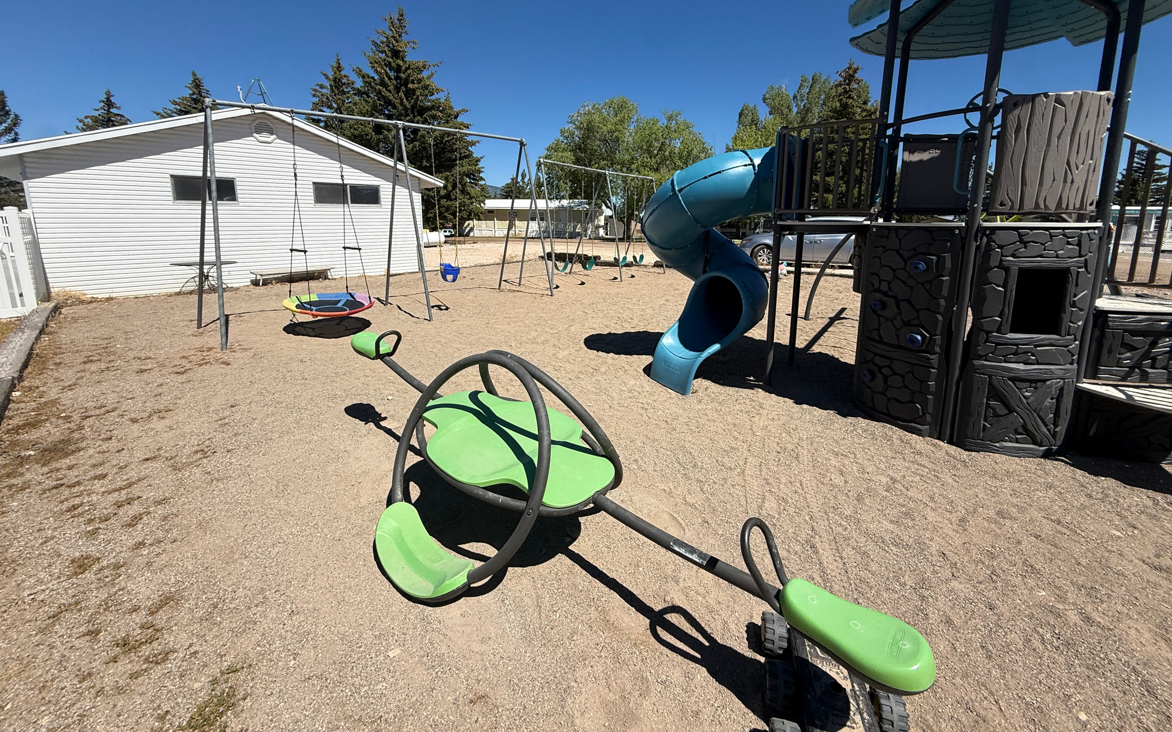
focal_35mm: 15
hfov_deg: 101.5
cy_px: 295
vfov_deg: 74.0
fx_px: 479
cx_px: 592
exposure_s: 1/3289
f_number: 2.2
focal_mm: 2.22
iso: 50
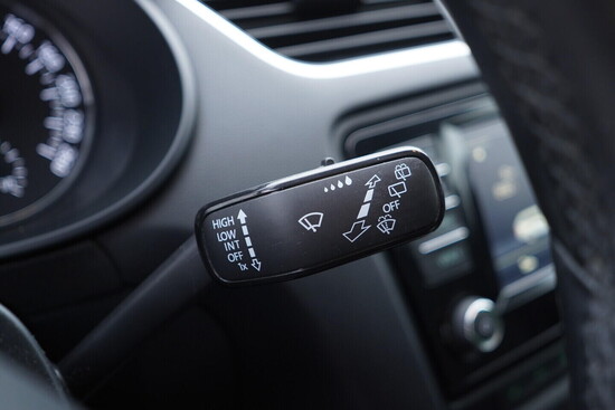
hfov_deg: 53.1
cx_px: 308
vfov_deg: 36.9
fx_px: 615
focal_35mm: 36
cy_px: 205
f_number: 2.8
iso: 320
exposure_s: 1/40
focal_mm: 24
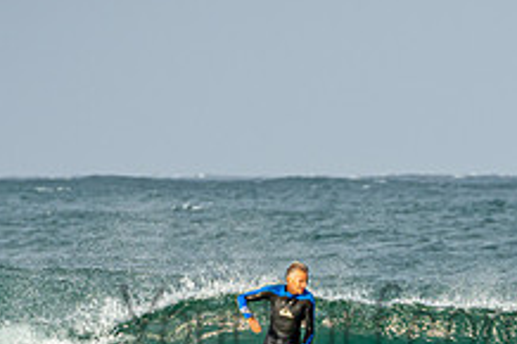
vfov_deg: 1.7
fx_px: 11781
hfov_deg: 2.5
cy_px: 300
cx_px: 365
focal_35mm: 821
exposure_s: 1/1250
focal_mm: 200
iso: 200
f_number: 5.6
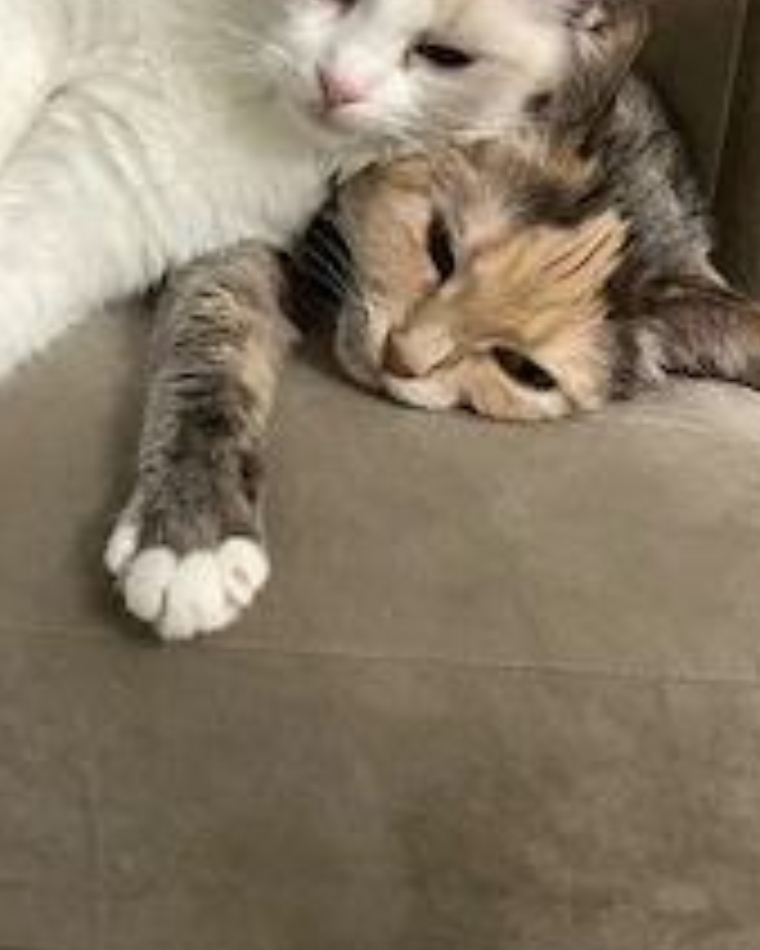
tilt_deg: -21.0
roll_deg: -3.1
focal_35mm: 48
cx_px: 274
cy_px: 185
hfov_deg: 31.3
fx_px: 1349
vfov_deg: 37.3
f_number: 1.5
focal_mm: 5.7
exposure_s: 1/60
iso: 320
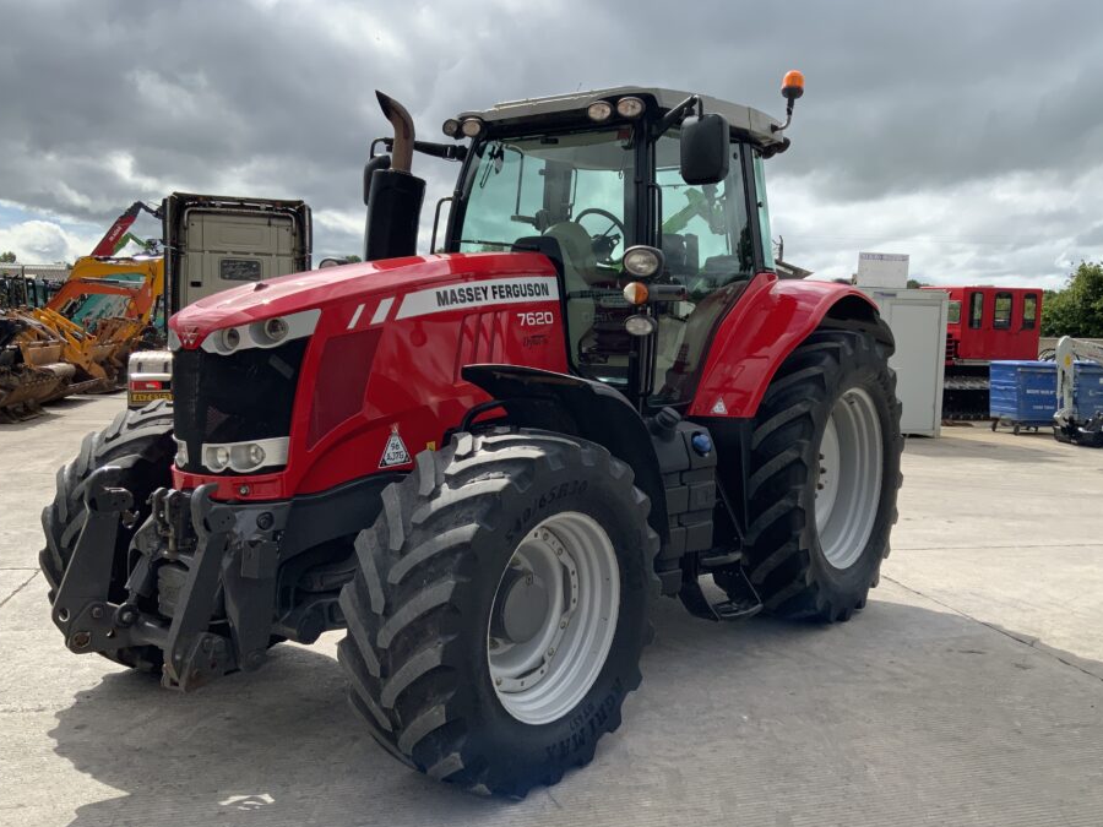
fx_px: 1052
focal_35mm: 33
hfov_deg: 55.3
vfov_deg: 42.9
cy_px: 431
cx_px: 589
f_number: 1.8
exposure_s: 1/1912
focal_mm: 3
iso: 16
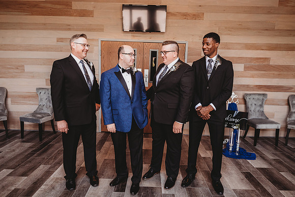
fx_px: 197
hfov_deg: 73.7
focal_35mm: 24
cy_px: 98
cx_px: 148
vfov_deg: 53.2
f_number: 2.8
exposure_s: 1/250
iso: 500
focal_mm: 24
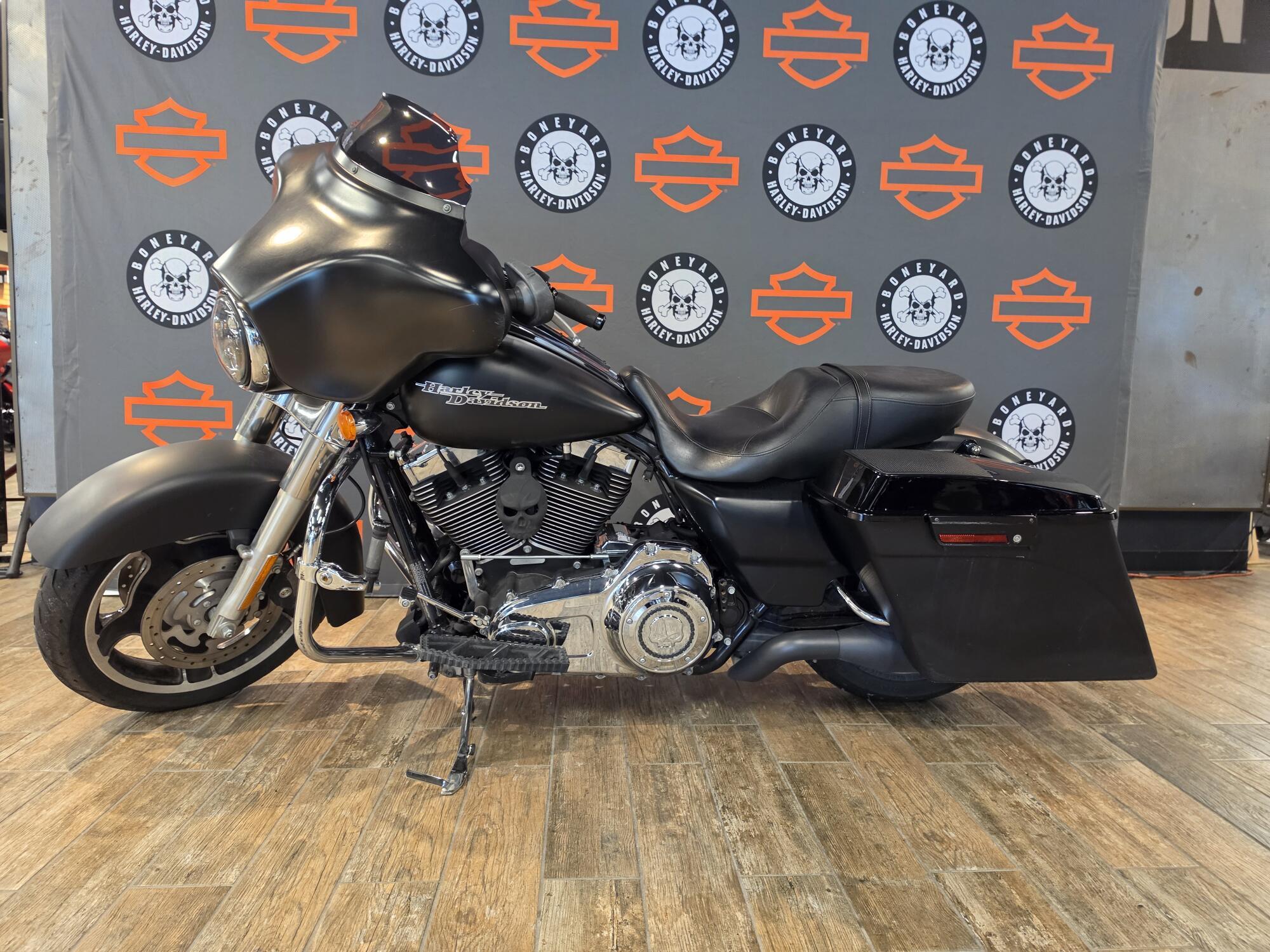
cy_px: 476
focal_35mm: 23
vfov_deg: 58.9
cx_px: 635
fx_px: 844
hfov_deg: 73.9
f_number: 1.4
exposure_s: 1/120
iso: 800
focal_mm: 6.5
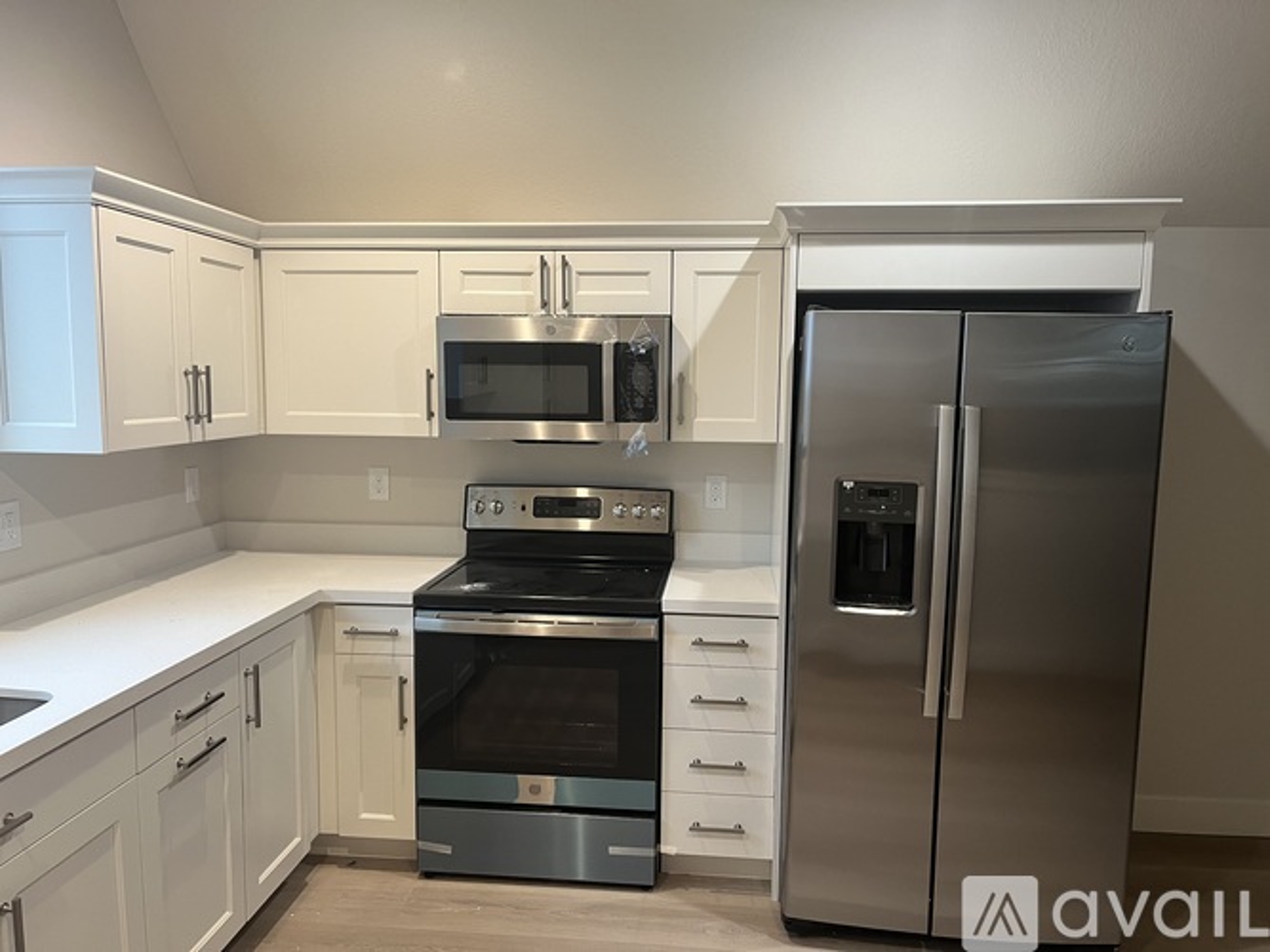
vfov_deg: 53.0
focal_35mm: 26
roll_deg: -0.1
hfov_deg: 67.3
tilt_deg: -6.9
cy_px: 476
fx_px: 954
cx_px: 635
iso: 125
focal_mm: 5.1
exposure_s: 1/59
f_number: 1.6
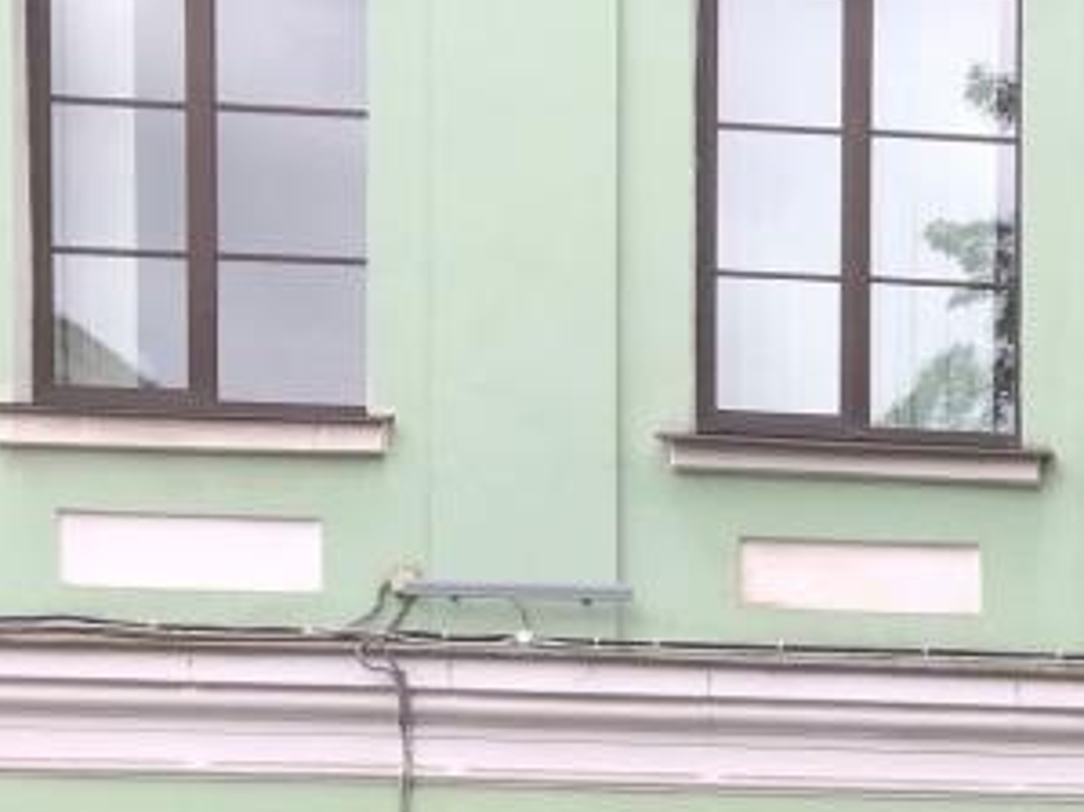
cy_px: 1218
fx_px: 3005
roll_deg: -0.9
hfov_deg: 18.6
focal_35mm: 96
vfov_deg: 14.4
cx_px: 1501
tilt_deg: -2.4
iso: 20
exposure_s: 1/340
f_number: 1.8
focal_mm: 3.99
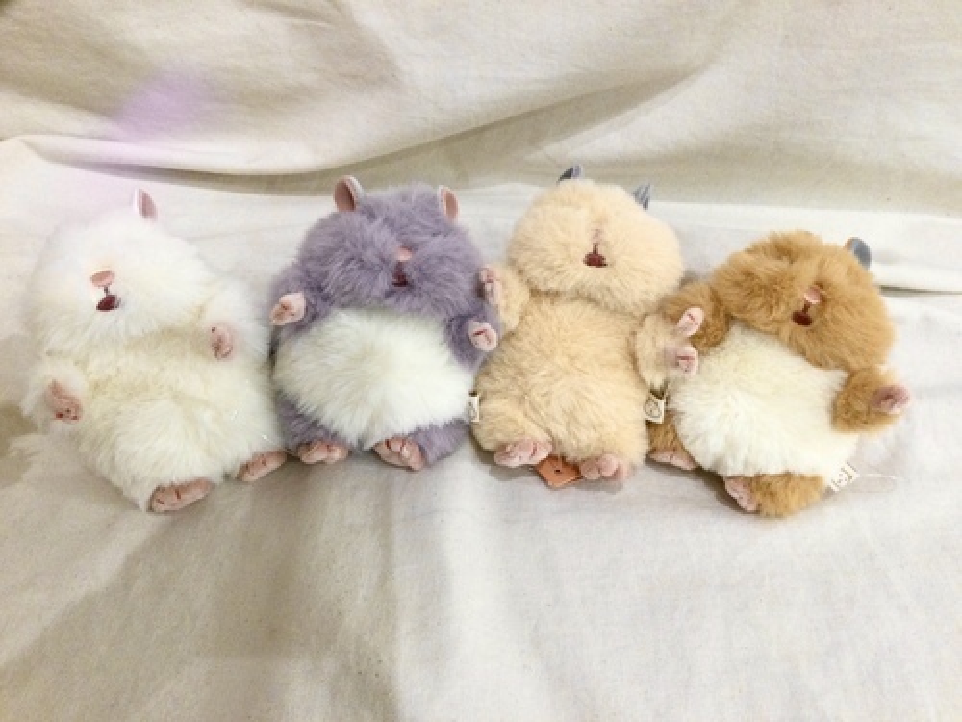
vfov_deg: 45.4
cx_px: 481
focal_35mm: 31
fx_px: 862
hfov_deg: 58.4
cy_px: 361
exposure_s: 1/30
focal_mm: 3.3
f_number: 2.4
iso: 32
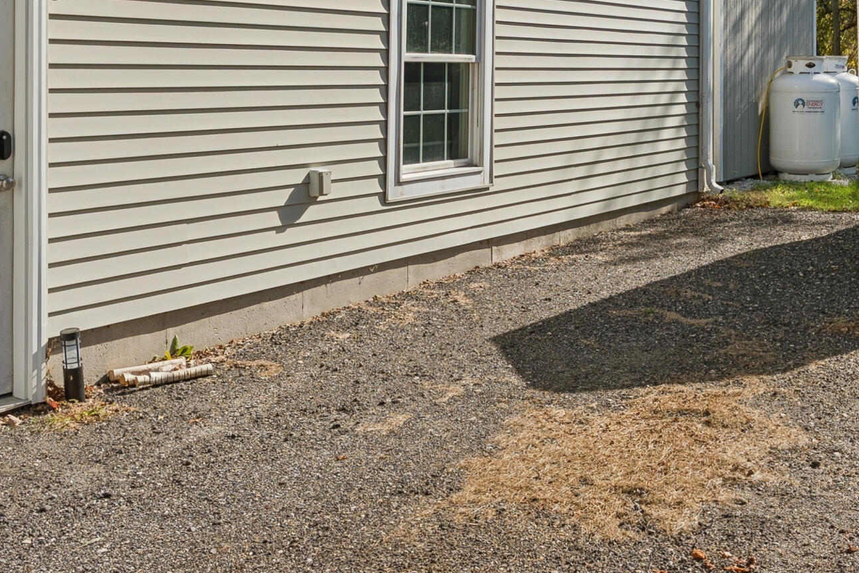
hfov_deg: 38.7
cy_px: 50
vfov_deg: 26.0
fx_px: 1197
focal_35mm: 50
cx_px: 611
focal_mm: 21.5
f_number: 5
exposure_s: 1/1000
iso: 320
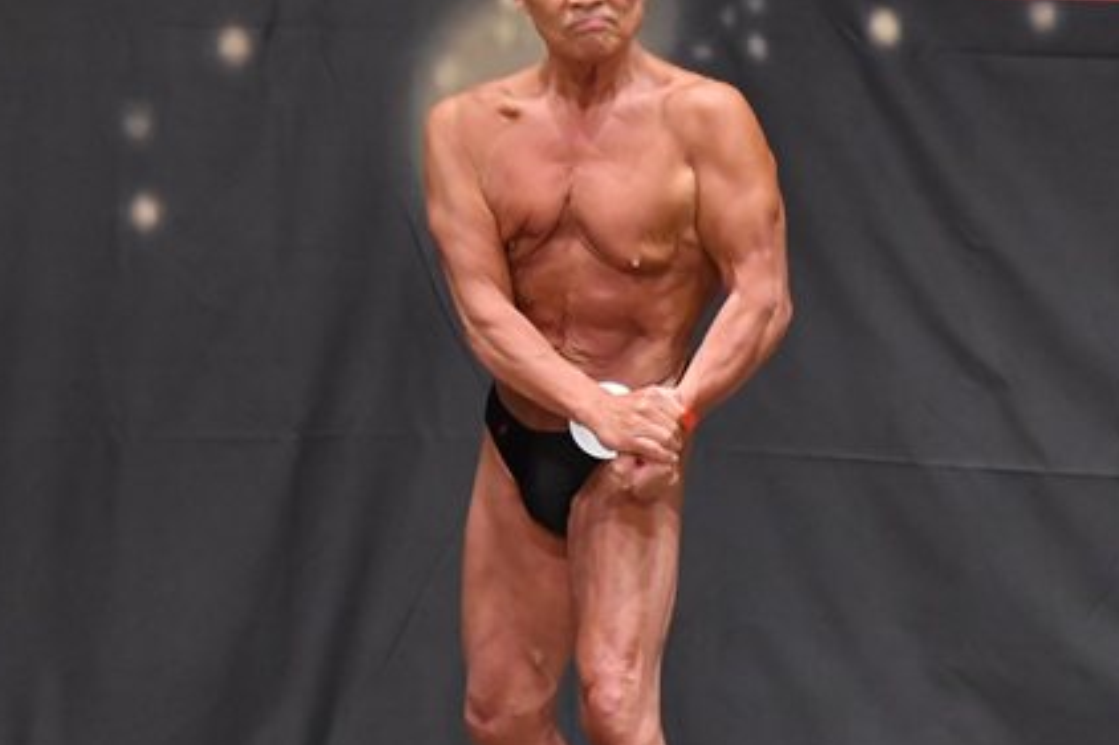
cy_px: 427
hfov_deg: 4.7
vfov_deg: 3.1
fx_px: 13702
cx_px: 651
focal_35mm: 441
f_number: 5.6
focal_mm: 160
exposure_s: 1/400
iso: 6400
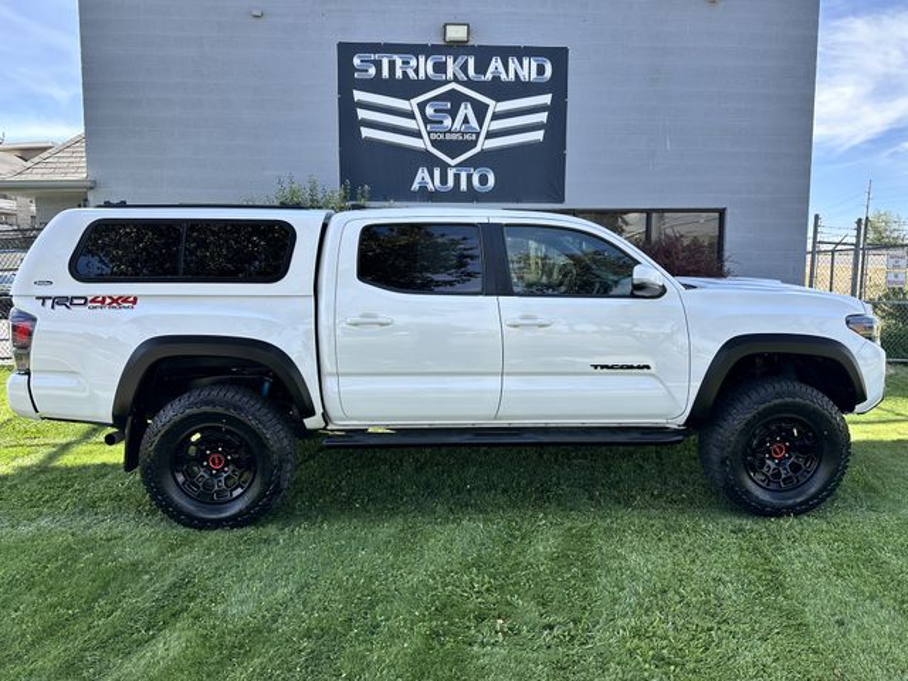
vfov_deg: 56.8
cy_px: 340
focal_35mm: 24
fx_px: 630
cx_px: 454
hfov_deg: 71.6
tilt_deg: -4.9
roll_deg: -0.2
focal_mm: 6.86
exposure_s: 1/1227
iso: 80
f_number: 1.78
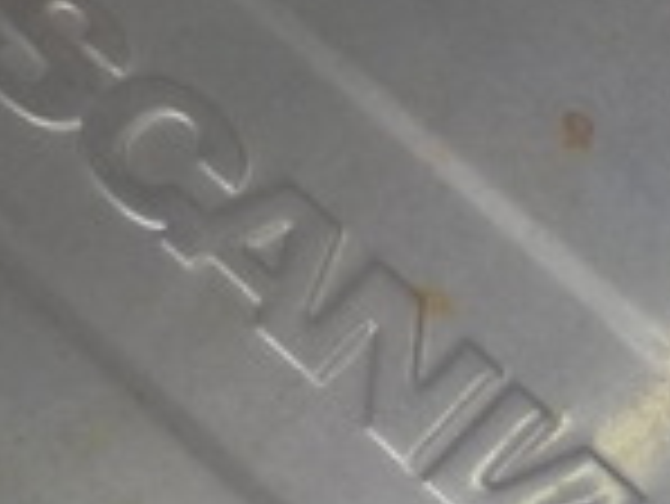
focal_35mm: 129
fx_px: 2499
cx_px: 378
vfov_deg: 11.5
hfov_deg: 15.3
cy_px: 333
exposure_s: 1/125
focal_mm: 4.1
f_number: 3.3
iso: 125
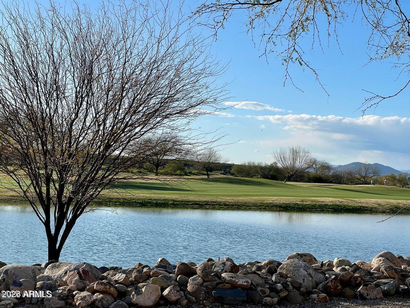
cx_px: 205
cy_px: 154
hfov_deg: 36.8
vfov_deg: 28.0
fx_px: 616
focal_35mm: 52
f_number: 2
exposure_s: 1/2283
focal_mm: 6
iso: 25
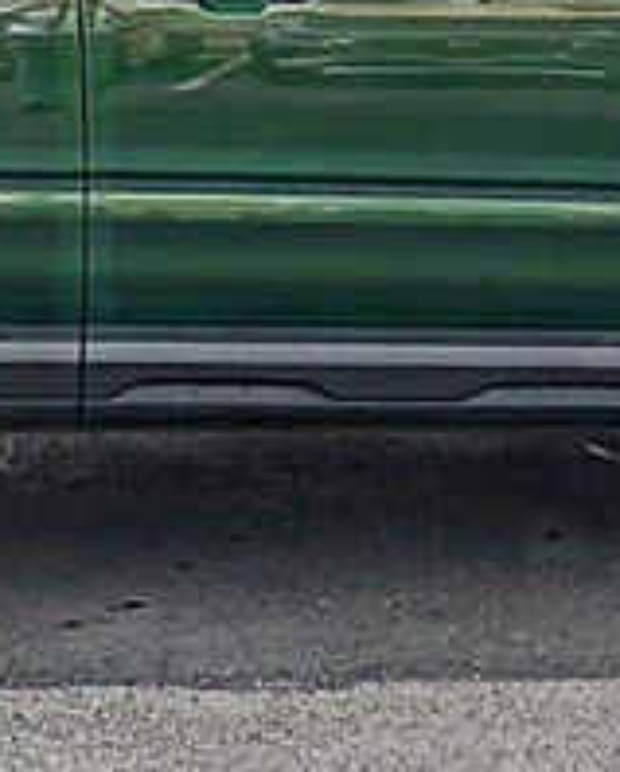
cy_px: -135
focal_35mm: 93
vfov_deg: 19.5
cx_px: 160
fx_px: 2128
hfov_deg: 16.5
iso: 50
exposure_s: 1/2283
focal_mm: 5.96
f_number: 1.6
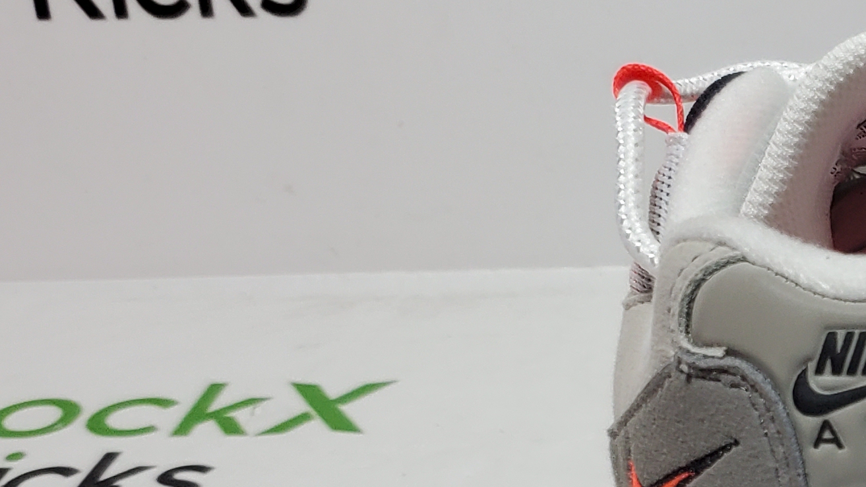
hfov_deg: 21.2
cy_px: 489
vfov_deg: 13.7
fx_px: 1997
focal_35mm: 87
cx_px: 1241
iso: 50
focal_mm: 4.3
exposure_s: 1/539
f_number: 1.5
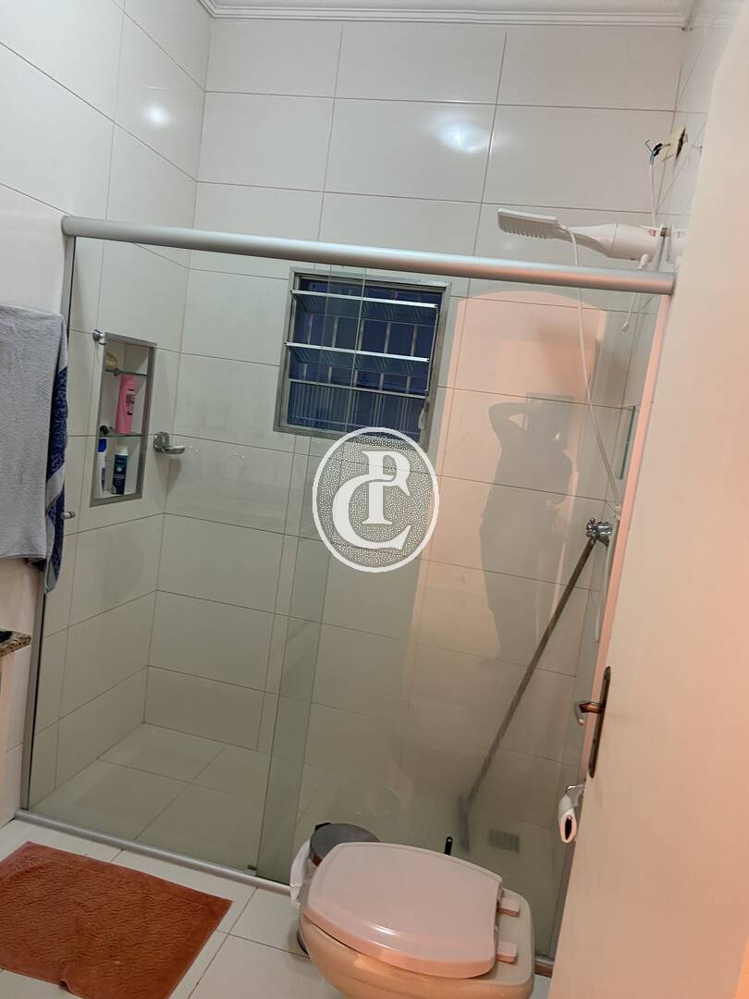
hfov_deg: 53.1
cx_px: 374
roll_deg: -7.2
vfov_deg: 67.3
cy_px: 500
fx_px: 750
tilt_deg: -6.3
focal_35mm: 26
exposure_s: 1/60
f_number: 1.8
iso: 100
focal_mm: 4.25
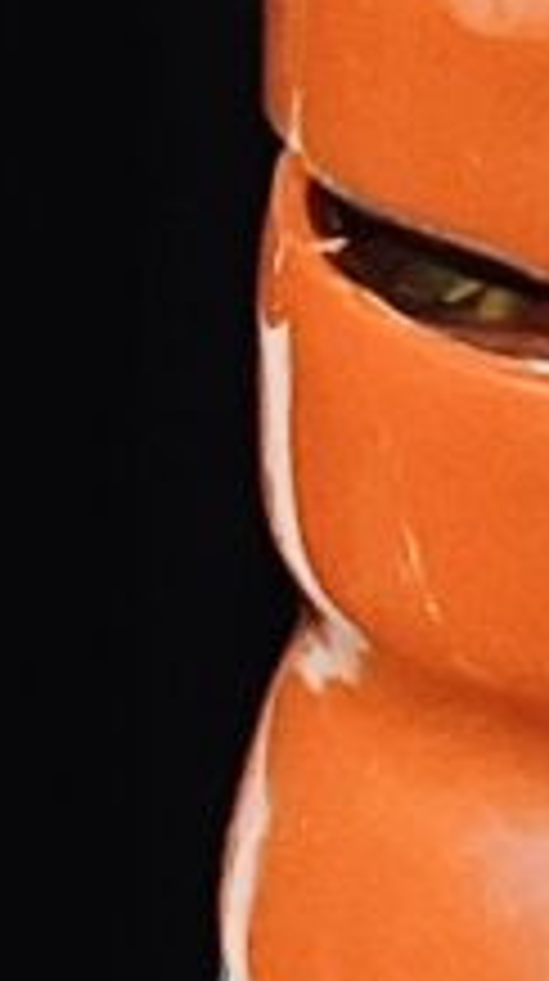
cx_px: -522
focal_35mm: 530
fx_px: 13770
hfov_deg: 2.3
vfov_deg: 4.0
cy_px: 2702
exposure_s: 1/160
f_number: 4.5
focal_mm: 43
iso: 4000
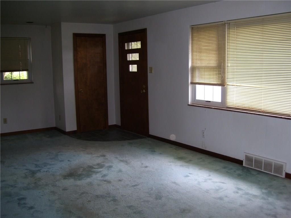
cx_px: 146
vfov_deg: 38.7
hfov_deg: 50.1
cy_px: 109
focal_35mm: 37
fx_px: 311
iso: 80
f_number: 2.7
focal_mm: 6
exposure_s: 1/60
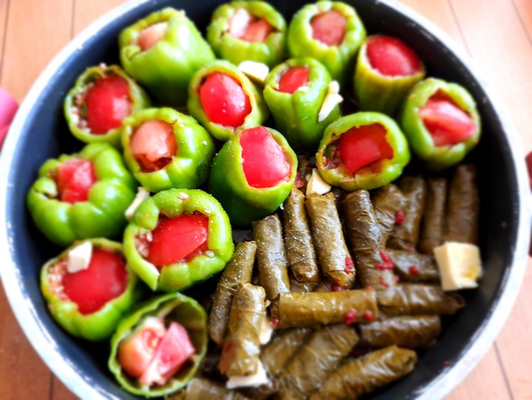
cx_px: 266
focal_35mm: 25
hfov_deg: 69.4
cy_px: 200
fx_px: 384
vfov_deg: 54.9
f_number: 2
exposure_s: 1/17
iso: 320
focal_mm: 4.6
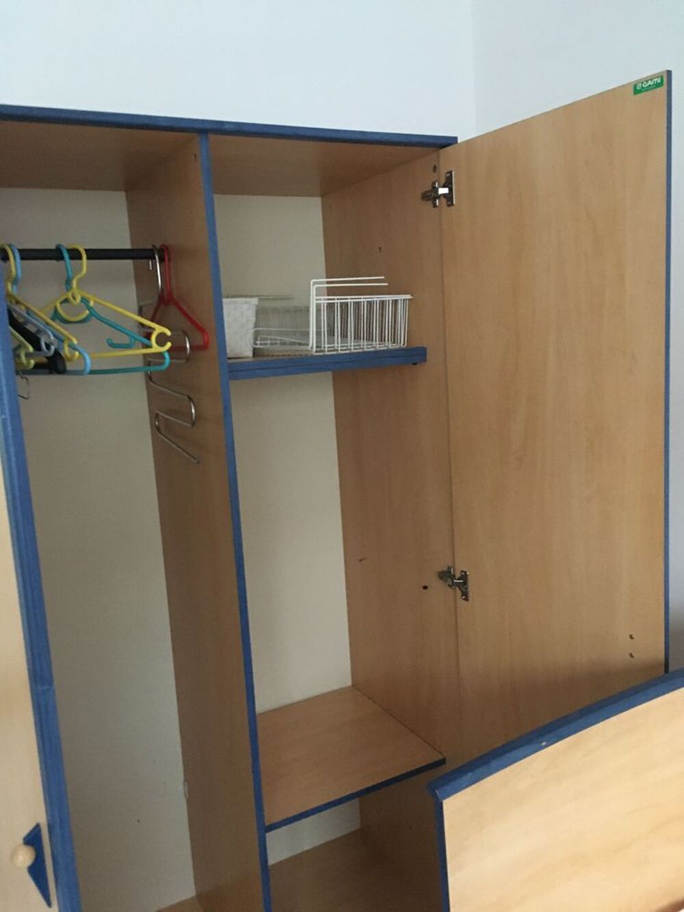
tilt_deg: -10.3
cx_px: 342
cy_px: 456
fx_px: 764
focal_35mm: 29
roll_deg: +4.4
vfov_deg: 61.7
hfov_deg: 48.2
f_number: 2.2
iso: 250
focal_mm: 4.15
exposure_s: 1/17
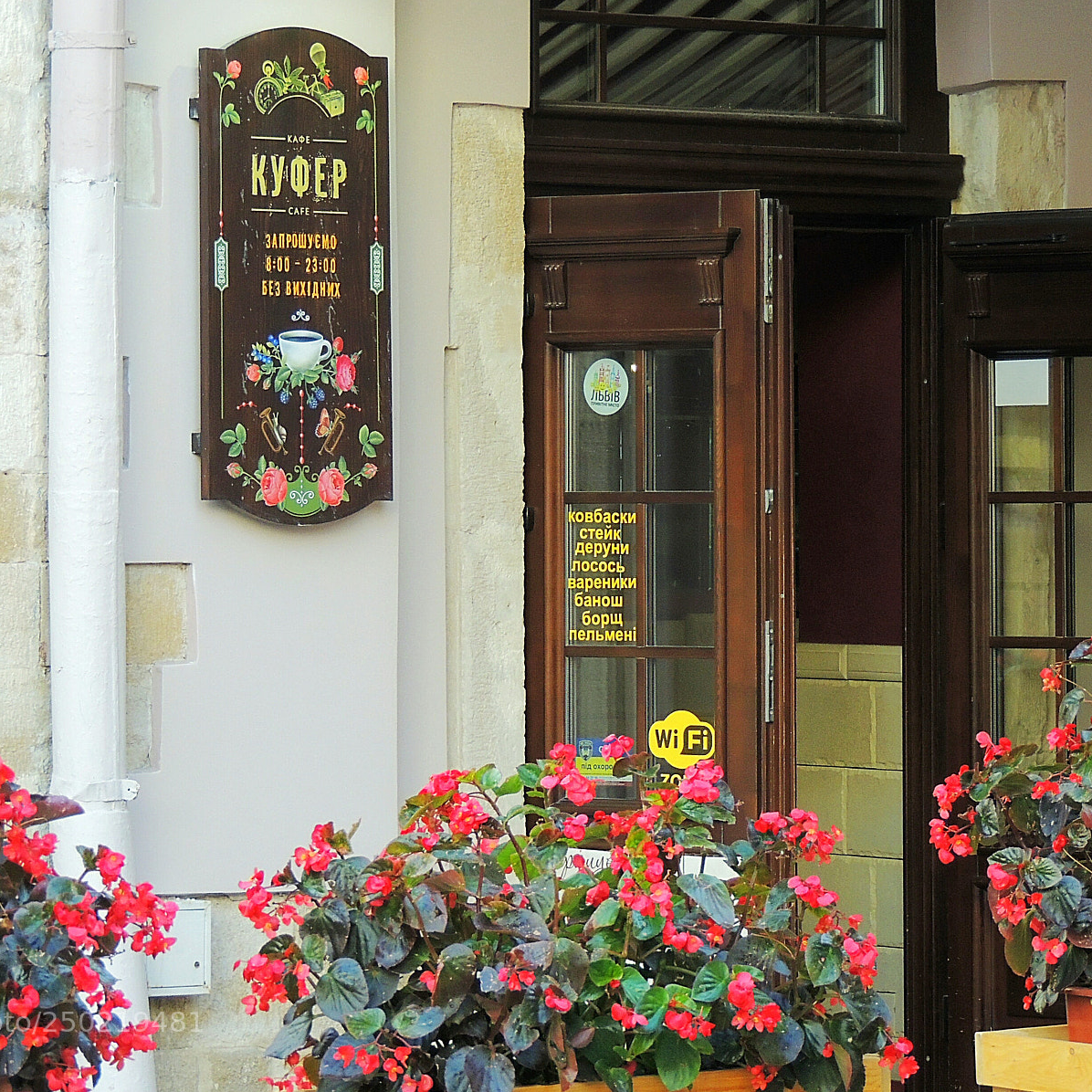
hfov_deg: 8.7
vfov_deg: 8.7
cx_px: 457
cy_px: 546
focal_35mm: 201
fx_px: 7174
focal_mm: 30.3
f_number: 4.5
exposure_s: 1/125
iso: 400
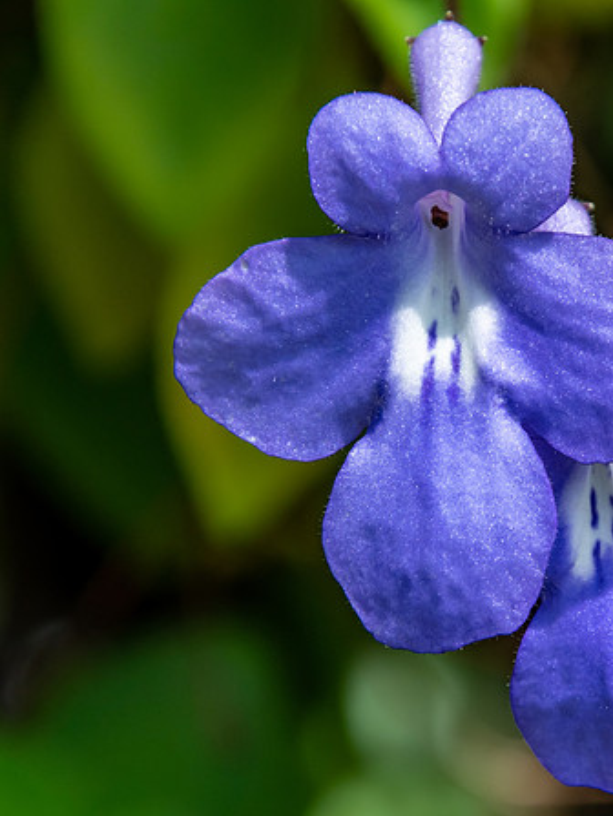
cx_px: 540
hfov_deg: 2.3
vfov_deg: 3.0
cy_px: 409
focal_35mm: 653
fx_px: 15396
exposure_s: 1/640
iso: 400
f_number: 8
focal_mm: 300
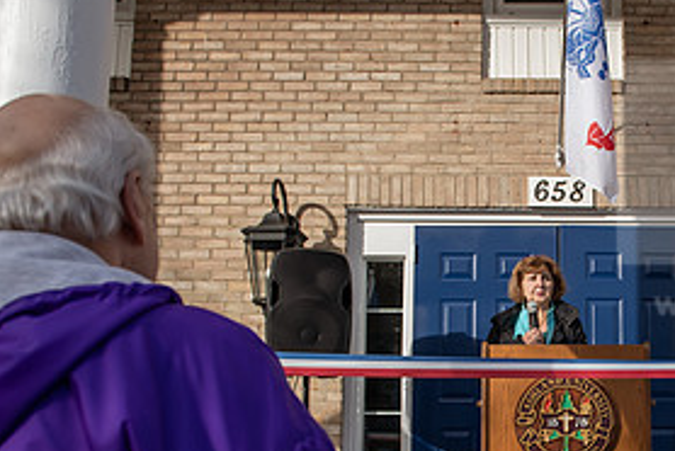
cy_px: 355
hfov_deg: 38.0
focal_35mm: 50
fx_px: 938
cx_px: 544
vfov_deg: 26.6
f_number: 4.5
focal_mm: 24
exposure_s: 1/500
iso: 100
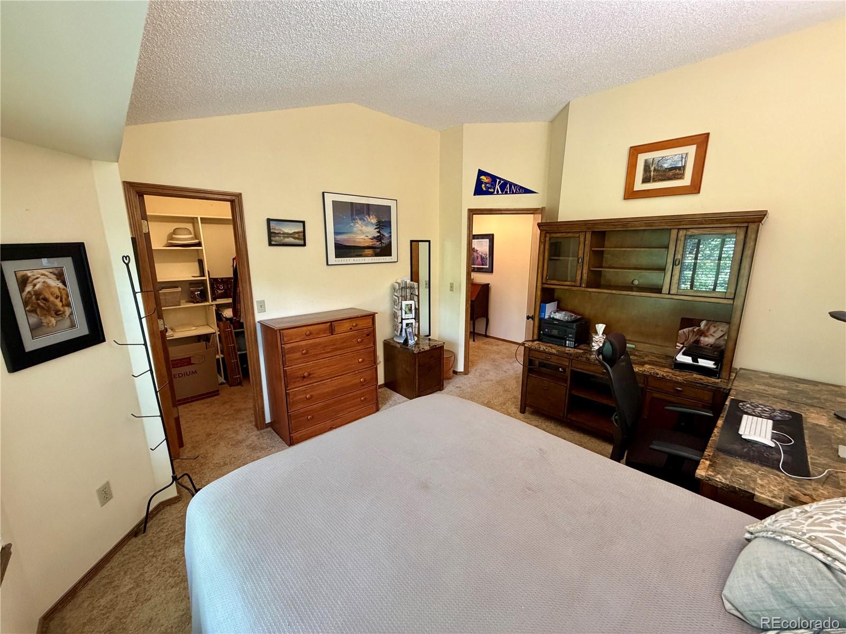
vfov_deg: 85.7
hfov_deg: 102.1
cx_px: 423
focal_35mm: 14
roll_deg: +0.5
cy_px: 317
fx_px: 342
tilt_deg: -11.8
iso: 320
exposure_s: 1/74
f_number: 2.2
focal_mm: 2.22
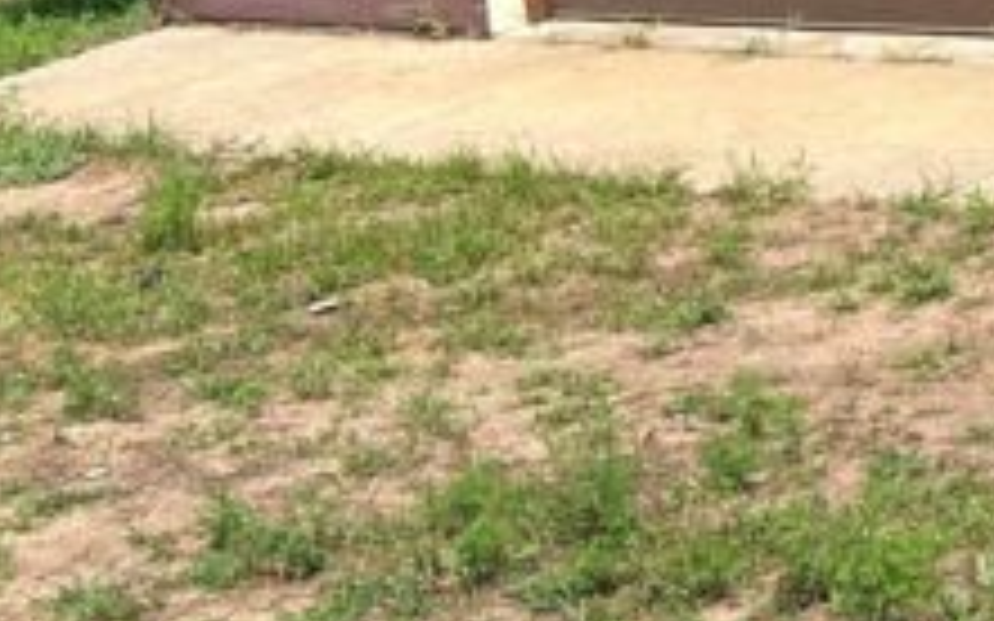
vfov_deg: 9.5
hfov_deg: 13.8
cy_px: -396
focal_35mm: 133
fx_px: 3602
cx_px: 1842
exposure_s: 1/2404
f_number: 1.5
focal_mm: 5.7
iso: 50
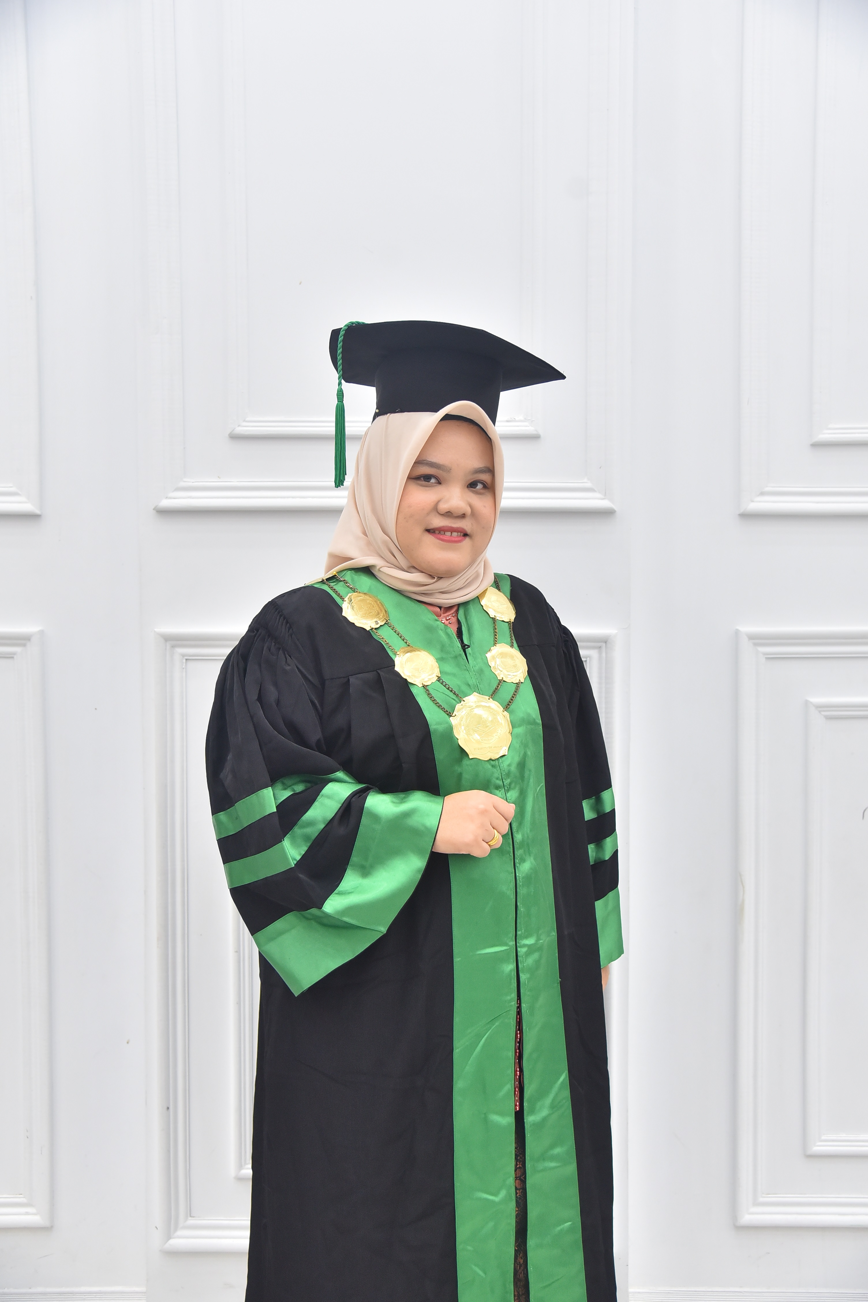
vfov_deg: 55.8
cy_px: 651
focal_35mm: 34
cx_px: 434
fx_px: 1230
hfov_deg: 38.9
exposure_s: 1/125
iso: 1600
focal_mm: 34
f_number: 4
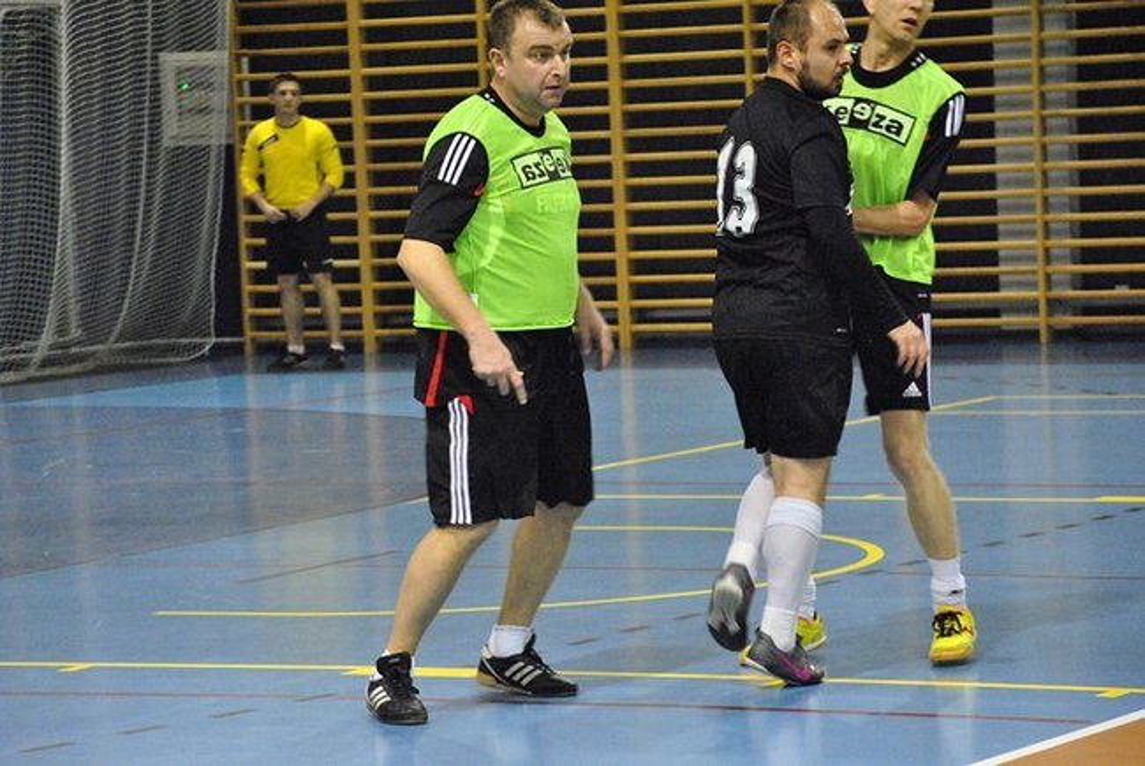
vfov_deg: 9.4
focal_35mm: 147
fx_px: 4681
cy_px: 383
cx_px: 572
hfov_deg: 13.9
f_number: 5
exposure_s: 1/80
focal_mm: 98
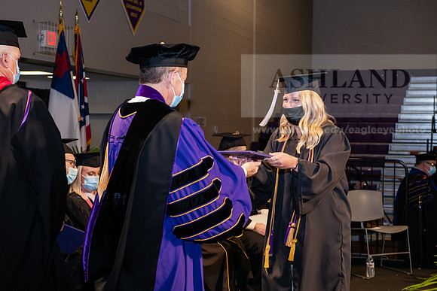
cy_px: 146
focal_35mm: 66
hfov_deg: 30.5
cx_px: 218
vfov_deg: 20.6
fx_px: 801
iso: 1600
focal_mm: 66
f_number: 6.3
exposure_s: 1/200
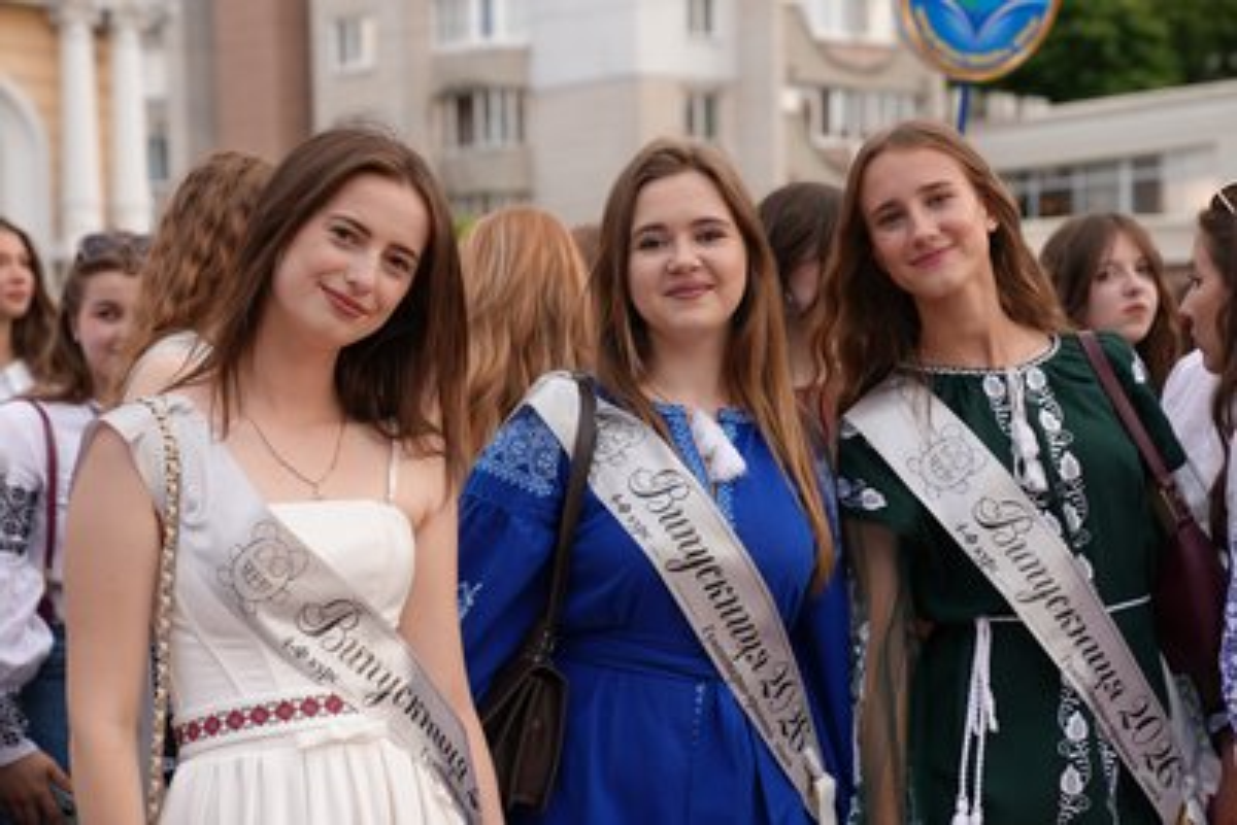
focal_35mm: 70
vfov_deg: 19.5
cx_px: 618
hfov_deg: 28.8
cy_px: 412
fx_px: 2406
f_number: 4
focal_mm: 70
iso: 125
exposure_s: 1/160
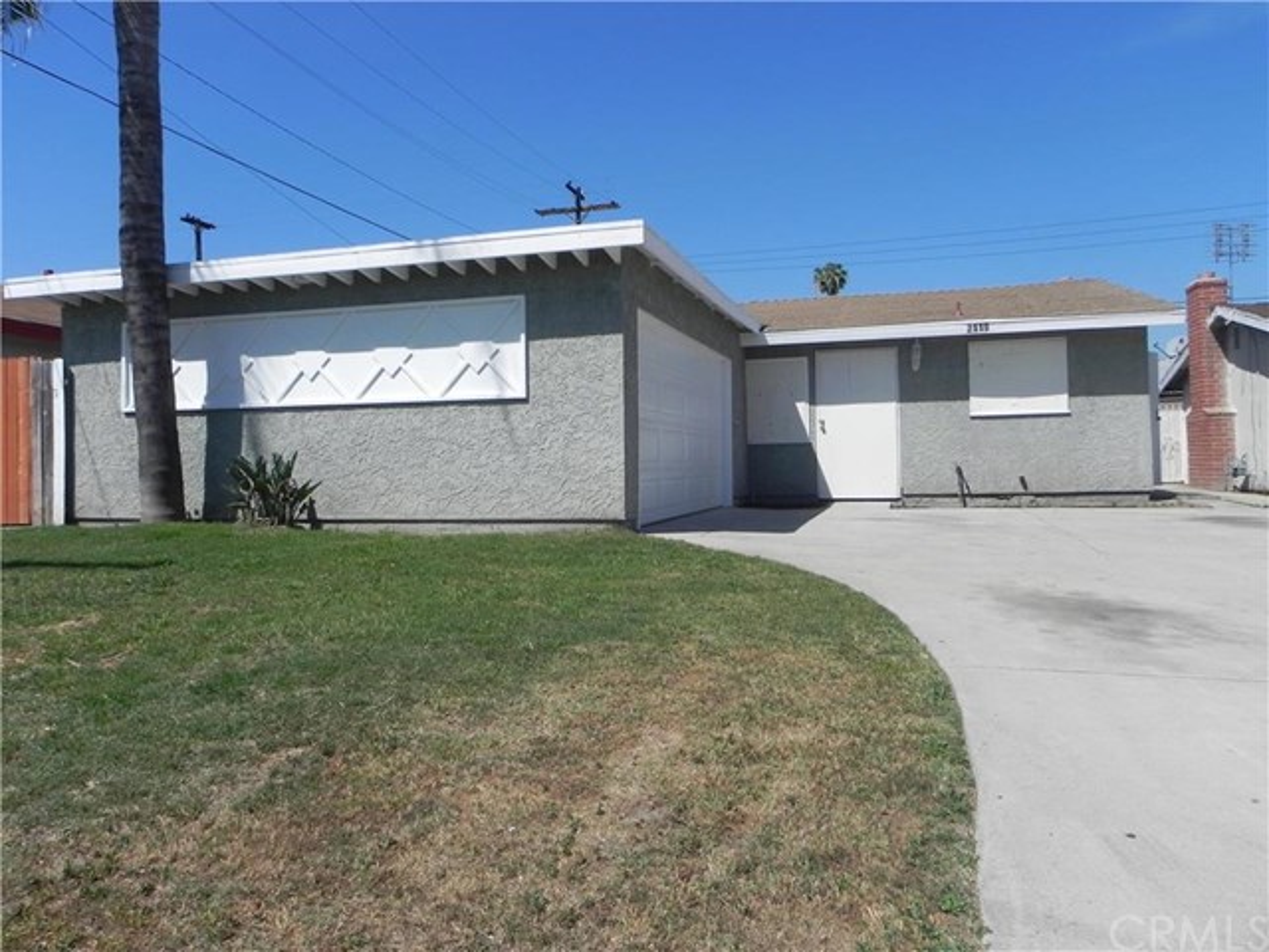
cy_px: 476
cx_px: 634
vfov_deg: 53.1
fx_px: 953
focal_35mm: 26
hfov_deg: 67.3
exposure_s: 1/502
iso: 160
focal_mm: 4.6
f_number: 8
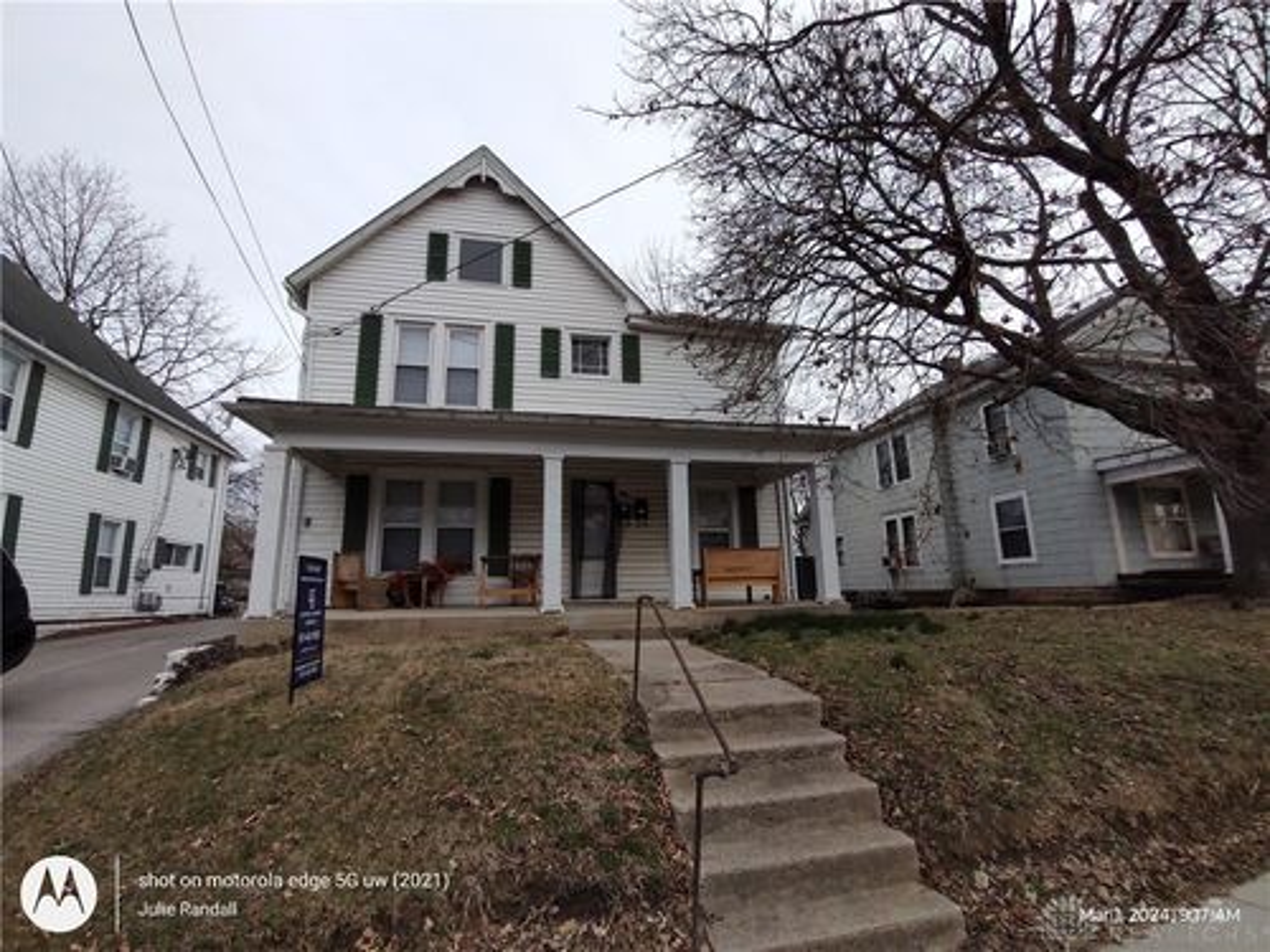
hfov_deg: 94.5
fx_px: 587
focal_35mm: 16
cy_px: 476
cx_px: 635
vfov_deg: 78.1
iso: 100
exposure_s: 1/576
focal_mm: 1.66
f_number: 2.2
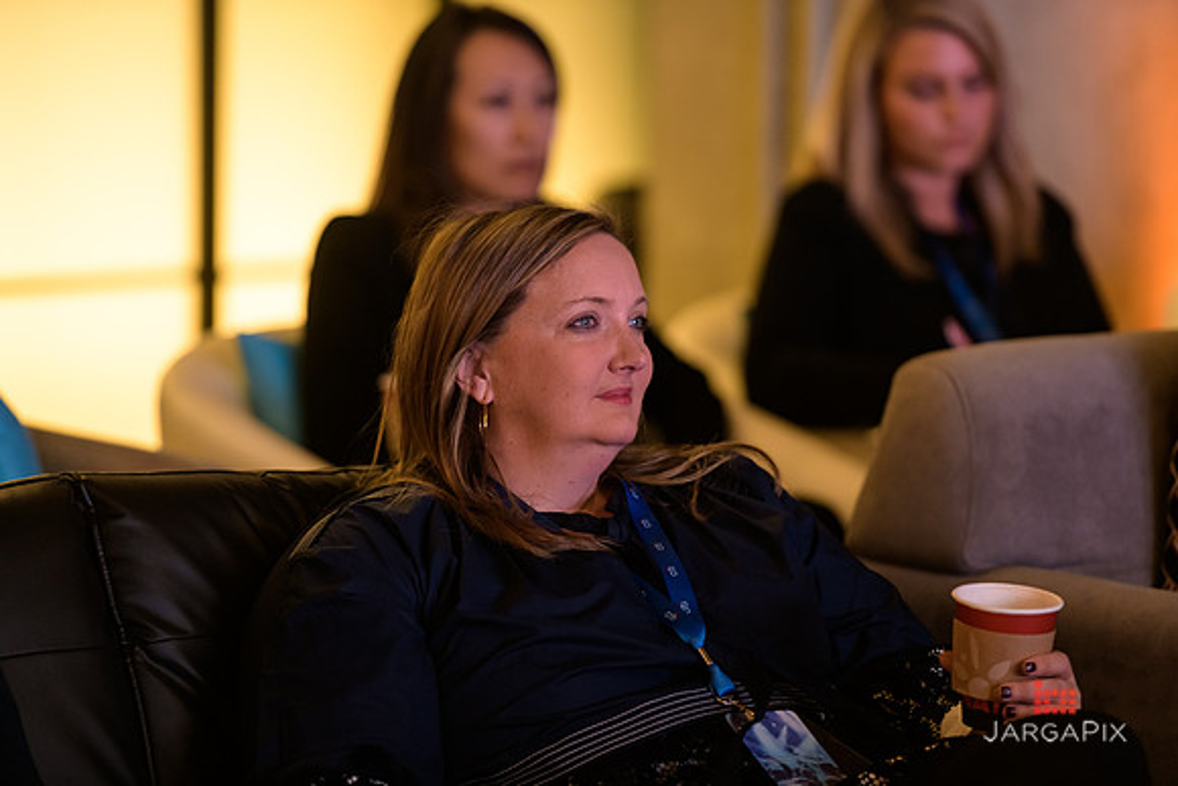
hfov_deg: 10.3
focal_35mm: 200
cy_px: 393
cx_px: 589
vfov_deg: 6.9
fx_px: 6546
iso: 1600
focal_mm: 200
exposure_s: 1/60
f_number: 3.2
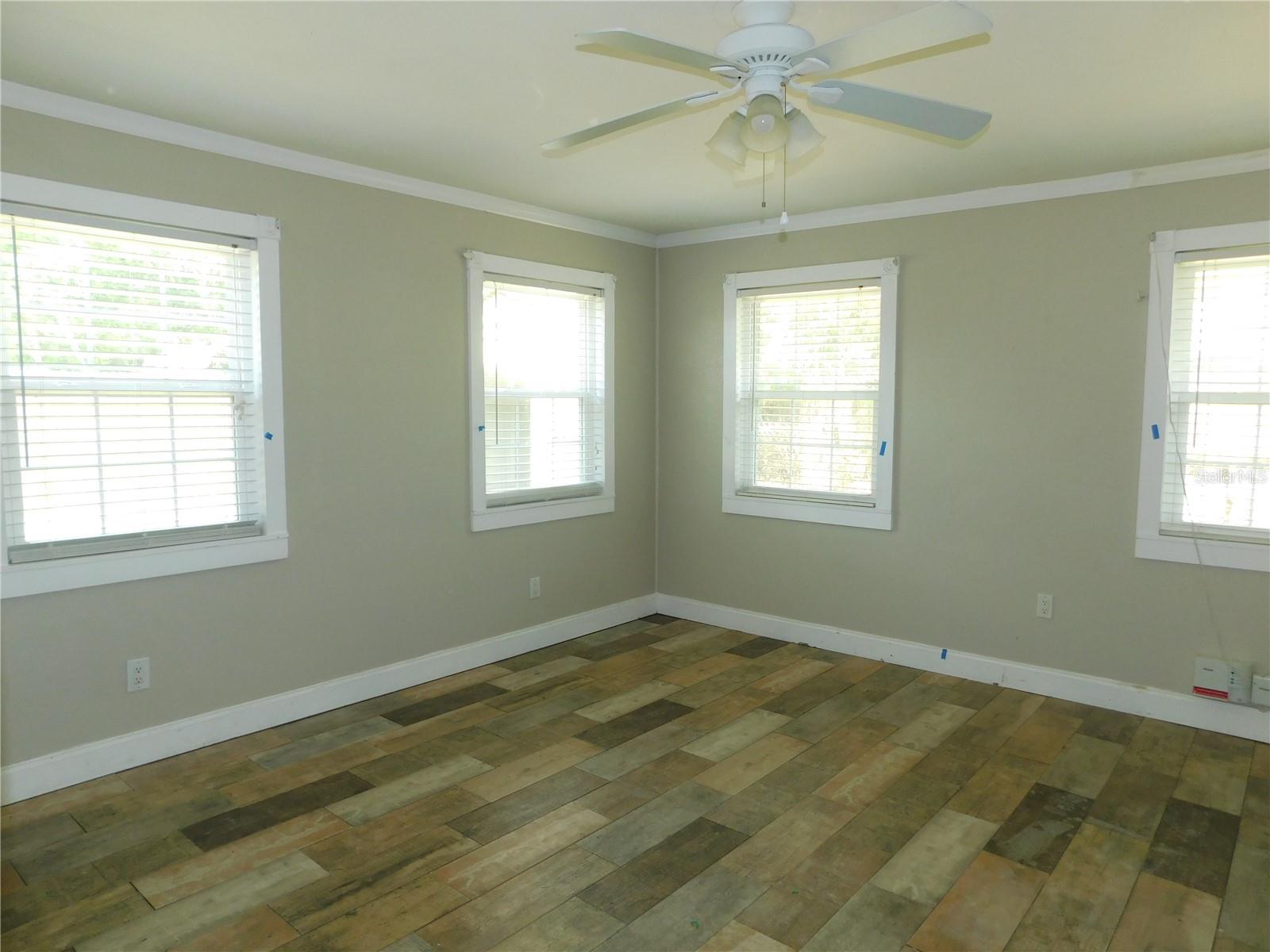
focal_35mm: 23
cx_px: 635
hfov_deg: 73.9
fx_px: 844
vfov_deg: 58.9
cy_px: 476
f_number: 3
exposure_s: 1/50
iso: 125
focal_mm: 4
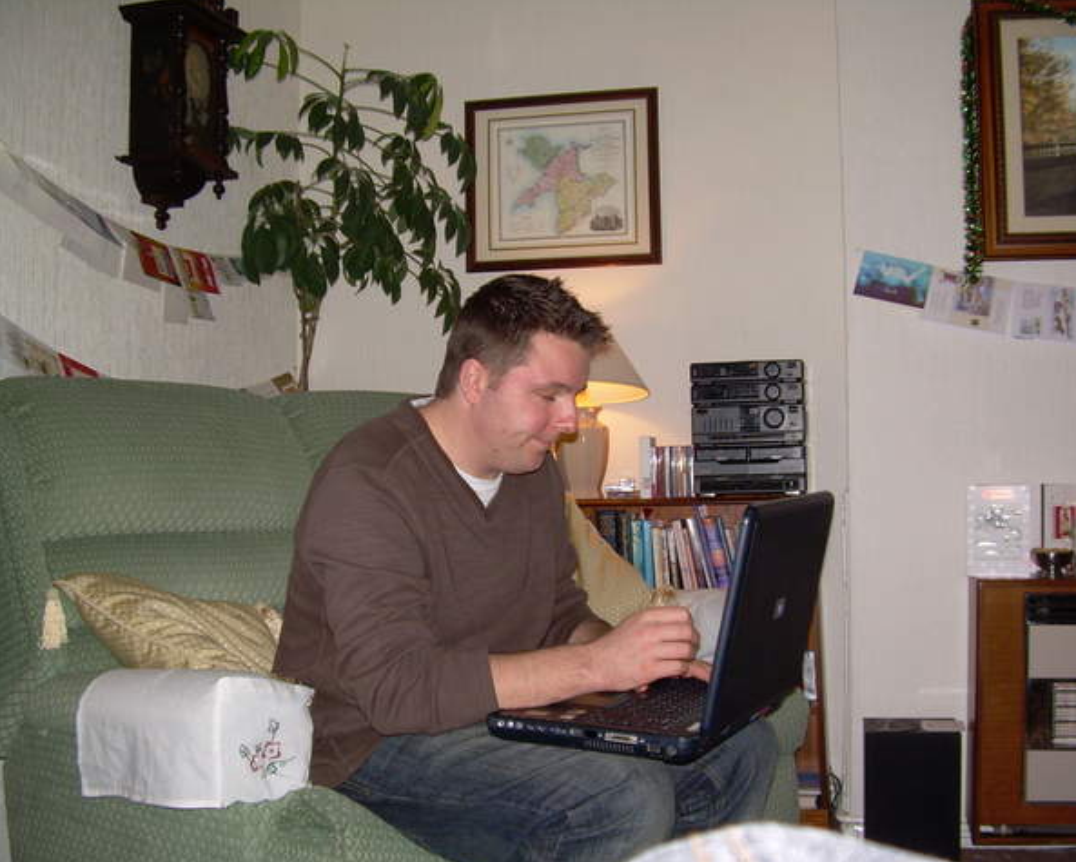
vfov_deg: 37.4
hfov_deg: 45.7
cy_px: 432
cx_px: 575
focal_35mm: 40
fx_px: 1274
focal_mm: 6.3
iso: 65
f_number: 2.8
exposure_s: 1/60
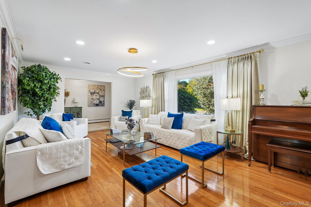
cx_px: 156
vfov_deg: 73.7
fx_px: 138
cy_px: 104
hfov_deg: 96.7
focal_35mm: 16
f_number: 8
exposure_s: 1/25
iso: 400
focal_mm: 16
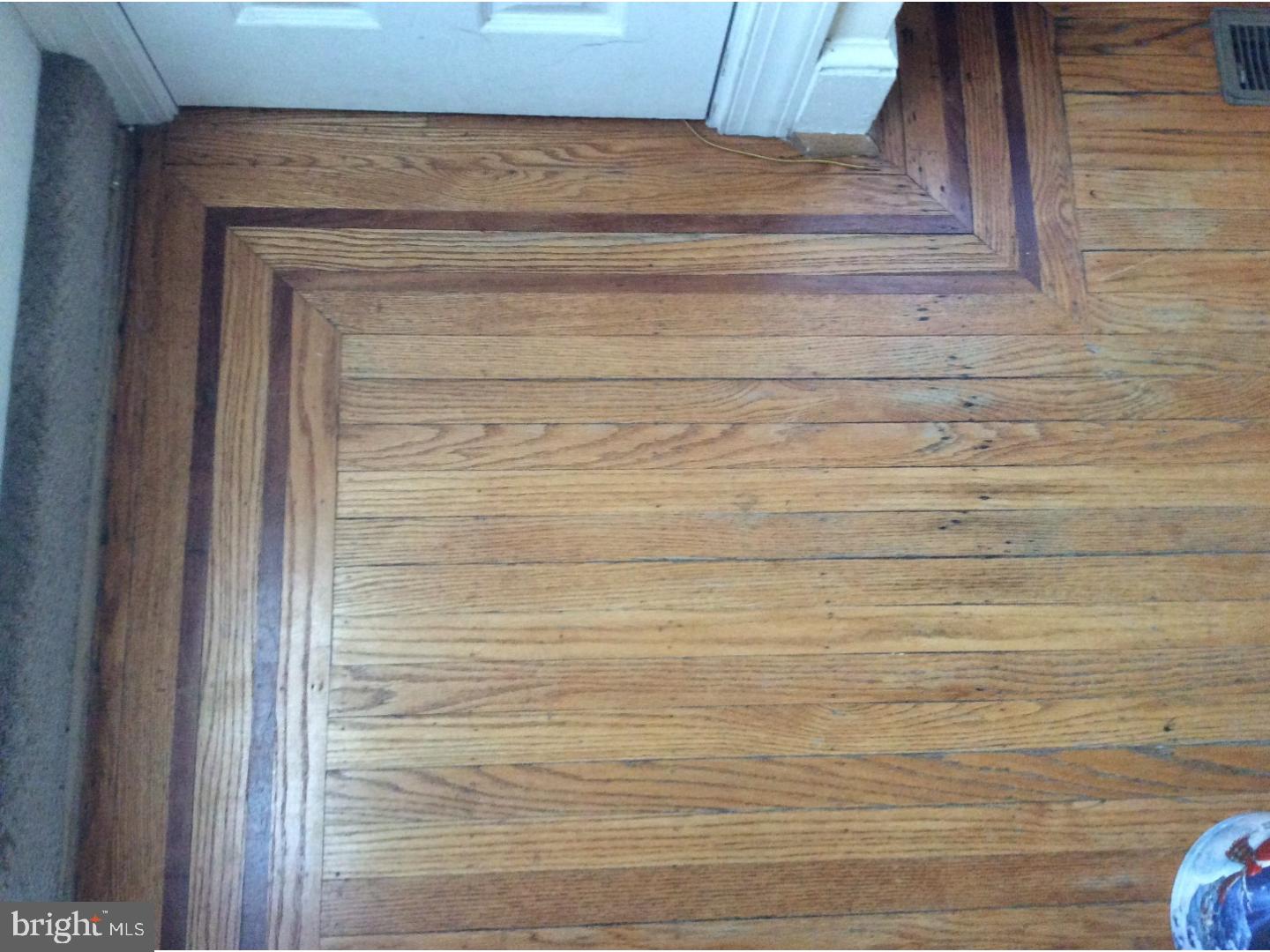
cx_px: 635
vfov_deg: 44.2
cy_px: 476
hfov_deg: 56.8
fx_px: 1174
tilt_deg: -75.8
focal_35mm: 32
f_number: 2.4
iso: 250
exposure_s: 1/24
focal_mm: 3.3
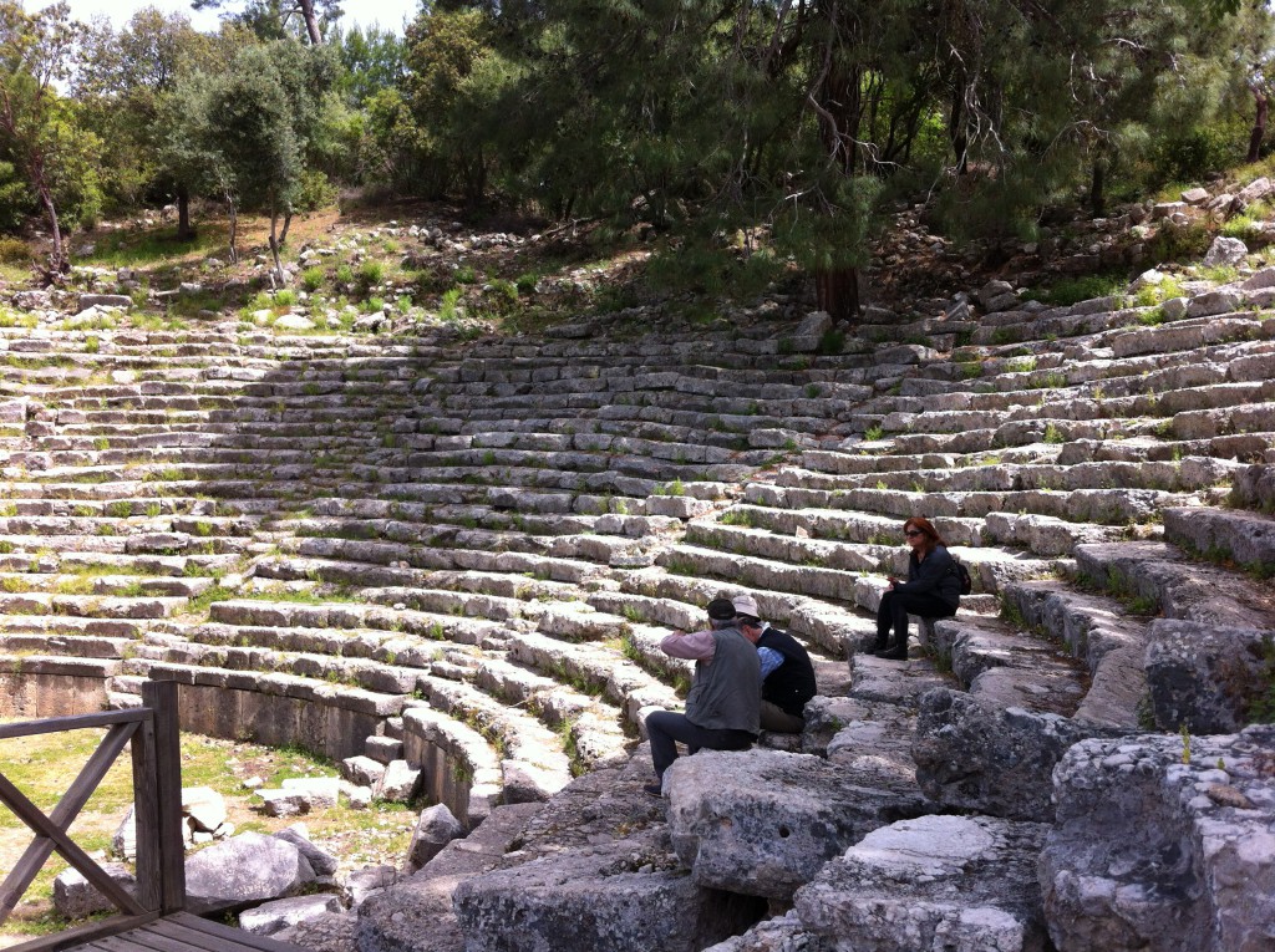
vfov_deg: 40.6
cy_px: 476
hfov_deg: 52.7
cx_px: 638
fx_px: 1287
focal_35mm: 35
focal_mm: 3.85
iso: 80
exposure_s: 1/503
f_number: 2.8
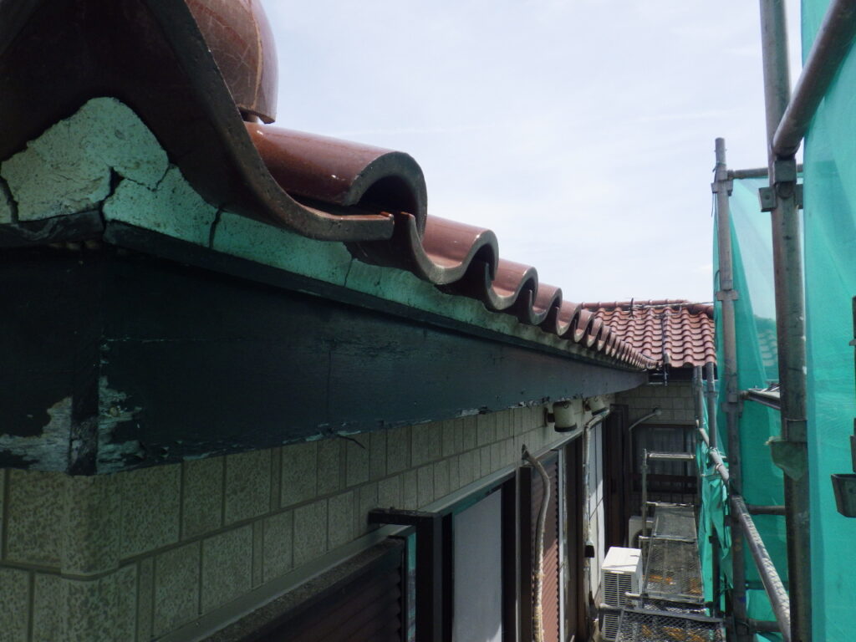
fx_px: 692
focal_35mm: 28
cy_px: 321
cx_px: 428
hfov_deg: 63.4
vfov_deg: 49.7
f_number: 4.2
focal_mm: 5
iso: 250
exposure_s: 1/1250
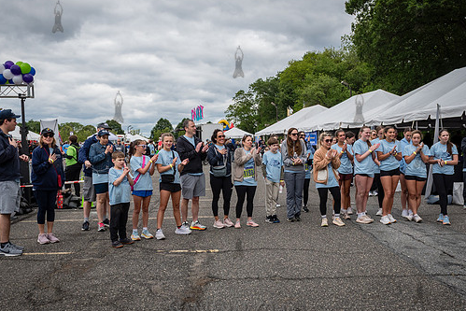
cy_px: 175
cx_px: 244
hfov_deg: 51.9
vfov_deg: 35.9
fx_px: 479
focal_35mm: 37
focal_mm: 24
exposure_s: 1/1600
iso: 400
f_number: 4
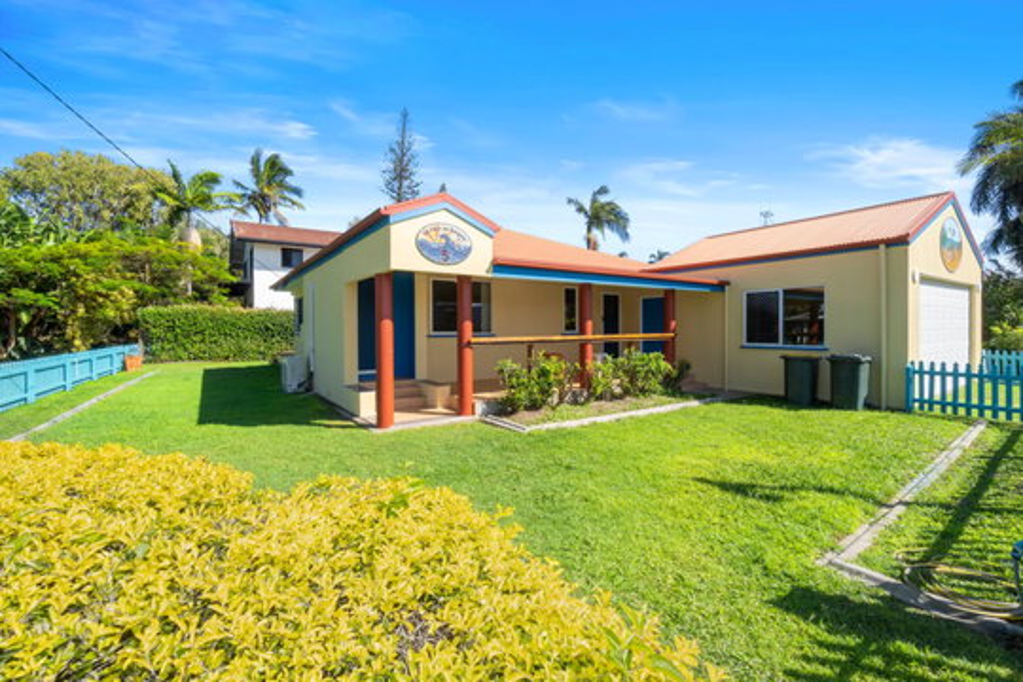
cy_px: 341
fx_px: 426
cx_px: 512
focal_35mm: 15
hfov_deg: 100.4
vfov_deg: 77.3
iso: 100
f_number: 14
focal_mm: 10
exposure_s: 1/100
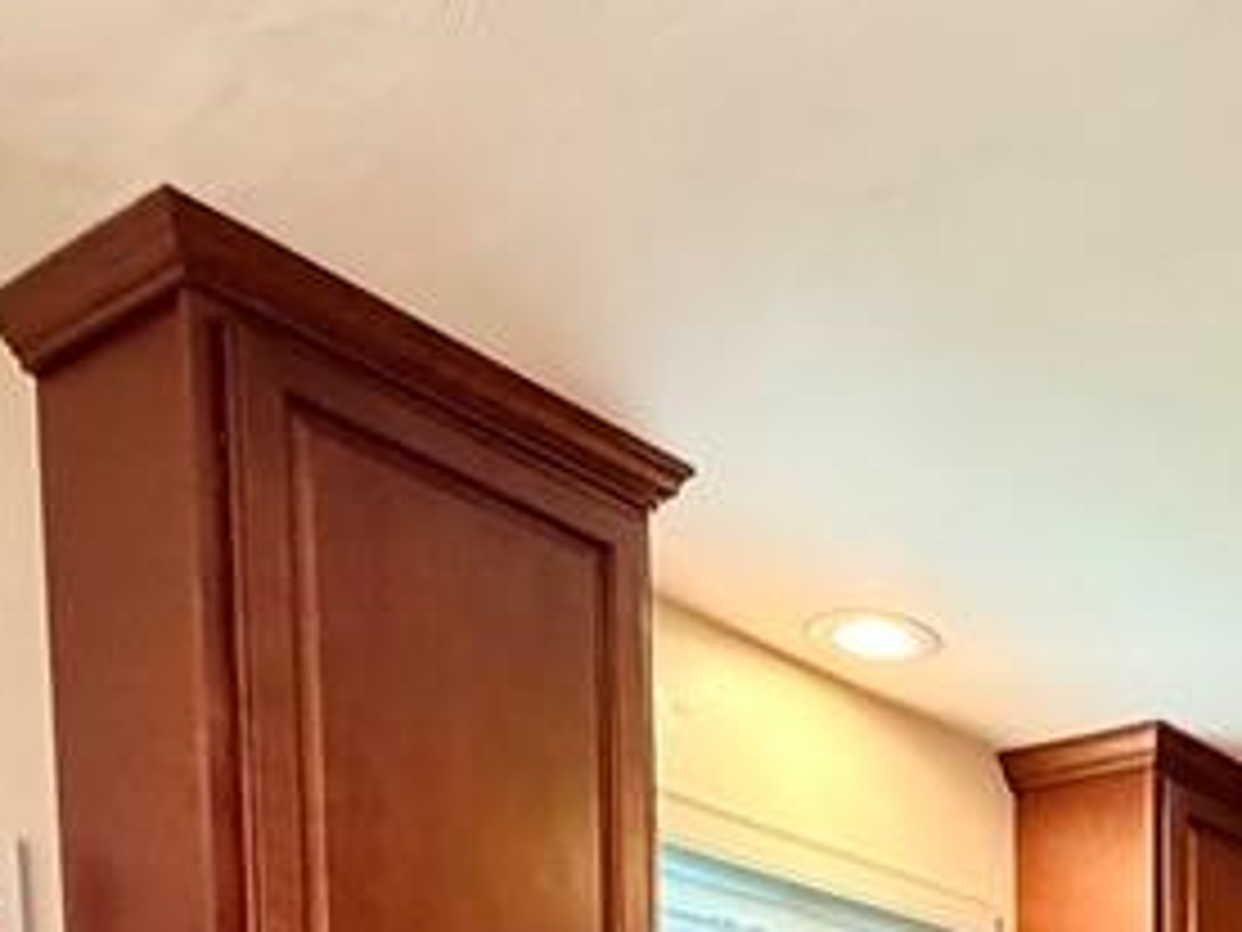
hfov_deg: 32.7
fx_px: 1866
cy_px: 1549
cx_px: 1336
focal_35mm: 52
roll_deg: +0.0
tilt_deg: -5.3
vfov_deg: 21.4
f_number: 2.2
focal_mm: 2.22
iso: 640
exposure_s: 1/60
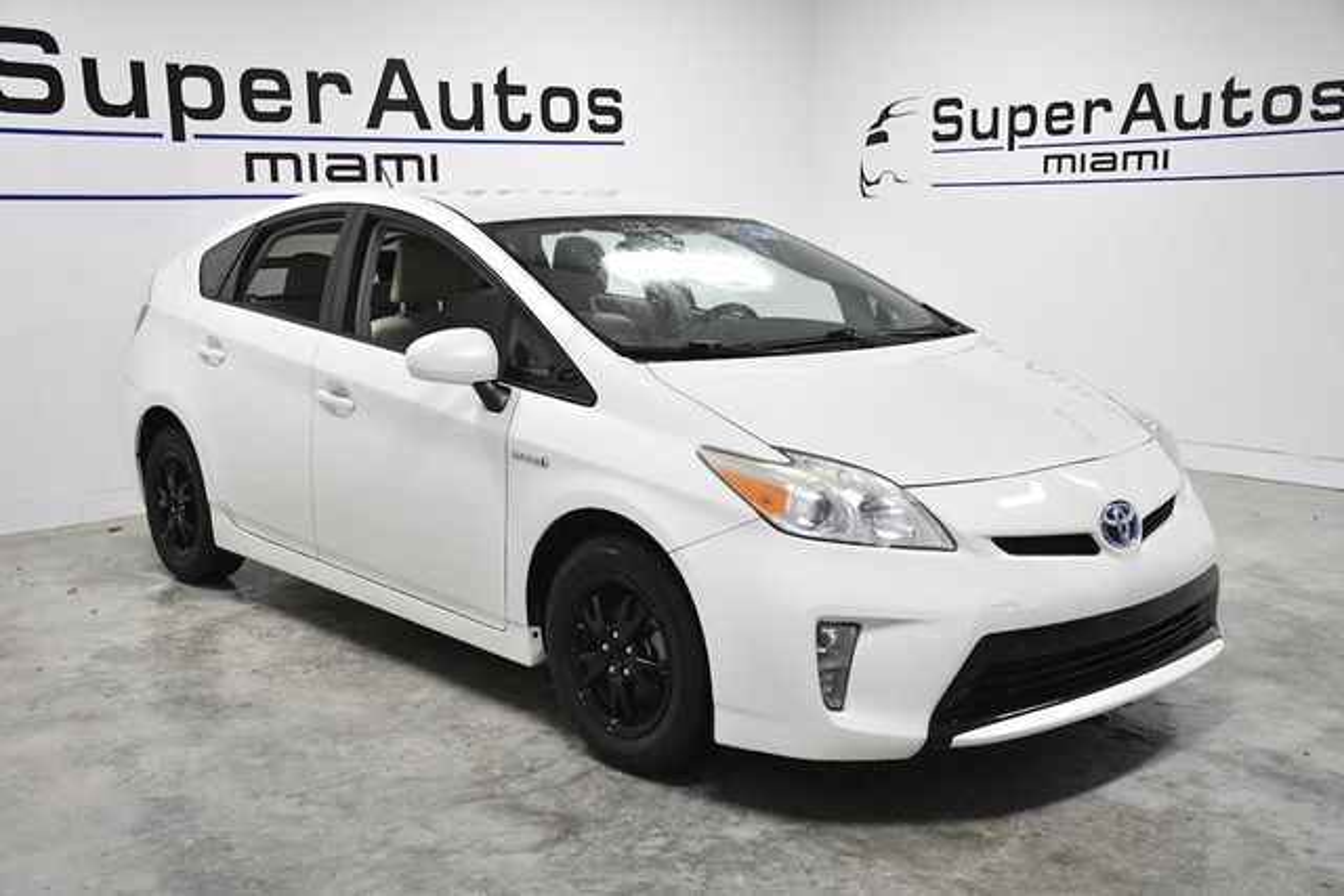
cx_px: 672
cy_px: 448
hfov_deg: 49.5
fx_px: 1456
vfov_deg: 34.2
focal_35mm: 39
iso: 2500
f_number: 4.5
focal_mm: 26
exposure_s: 1/640
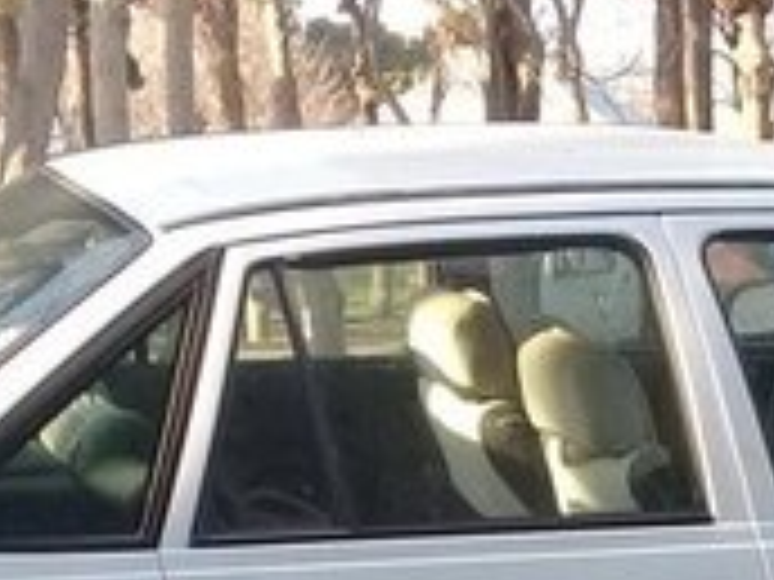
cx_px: 634
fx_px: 2661
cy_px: 834
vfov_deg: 12.0
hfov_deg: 16.4
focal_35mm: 119
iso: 64
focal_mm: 3.3
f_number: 2.2
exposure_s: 1/116
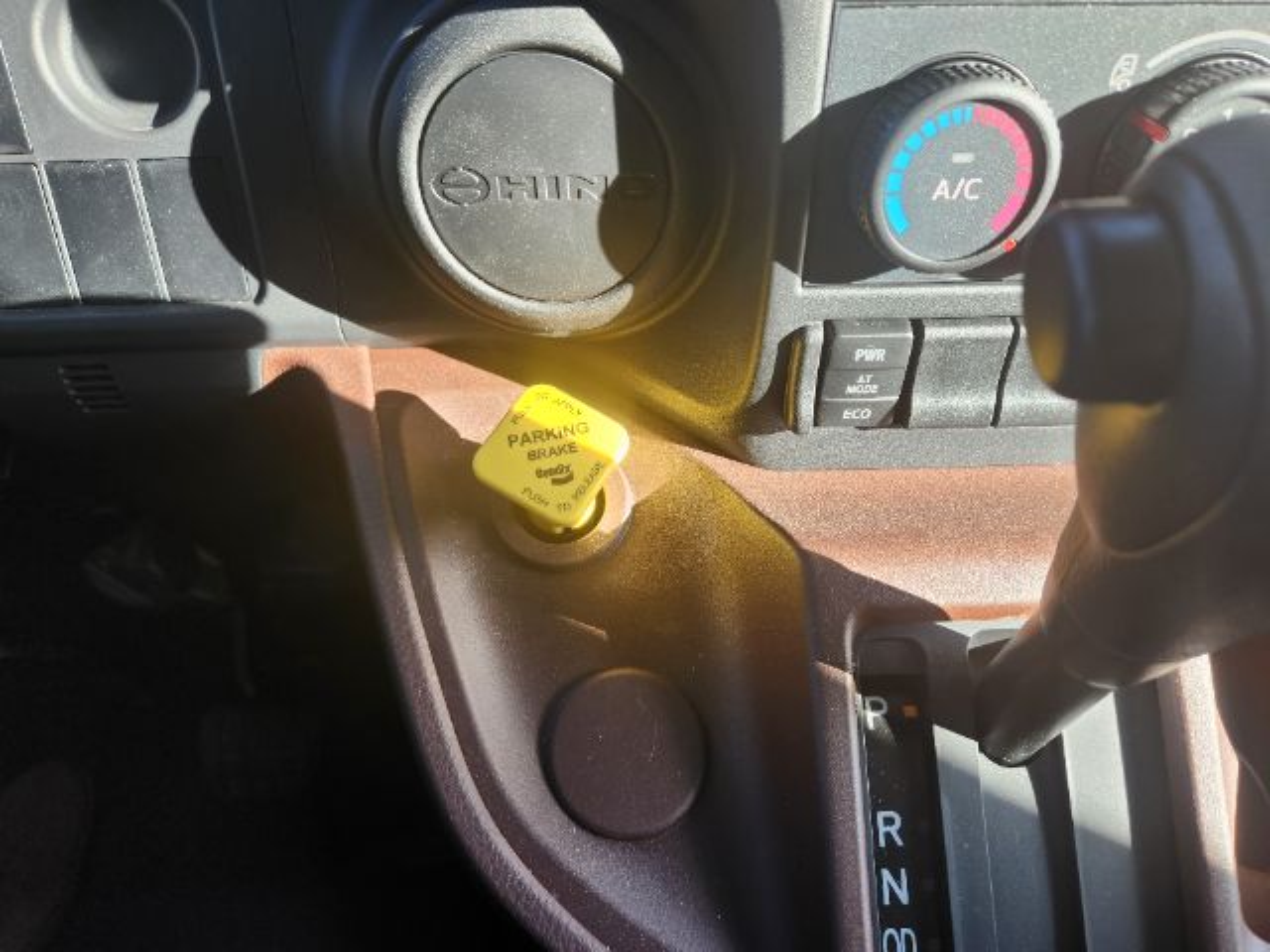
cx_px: 635
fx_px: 844
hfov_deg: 73.9
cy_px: 476
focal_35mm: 23
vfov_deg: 58.9
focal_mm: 5.4
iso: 80
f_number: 1.8
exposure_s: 1/180
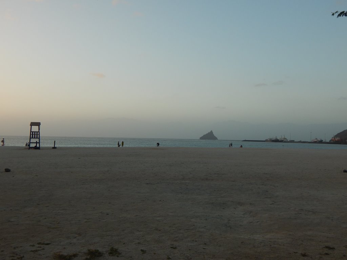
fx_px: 311
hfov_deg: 58.4
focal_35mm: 31
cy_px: 130
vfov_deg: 45.4
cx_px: 174
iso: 125
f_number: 3.2
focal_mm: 5.6
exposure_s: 1/320
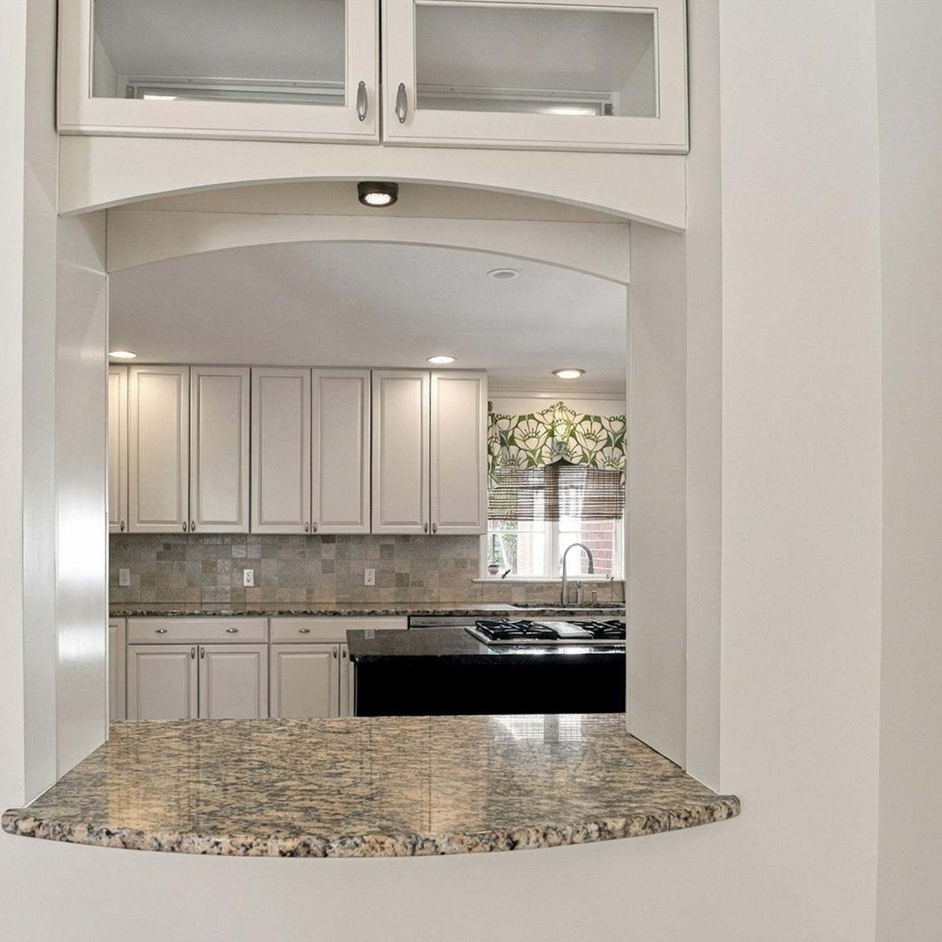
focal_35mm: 25
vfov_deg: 63.0
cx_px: 406
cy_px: 552
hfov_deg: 63.2
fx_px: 762
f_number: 8
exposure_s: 1/125
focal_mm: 11
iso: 200
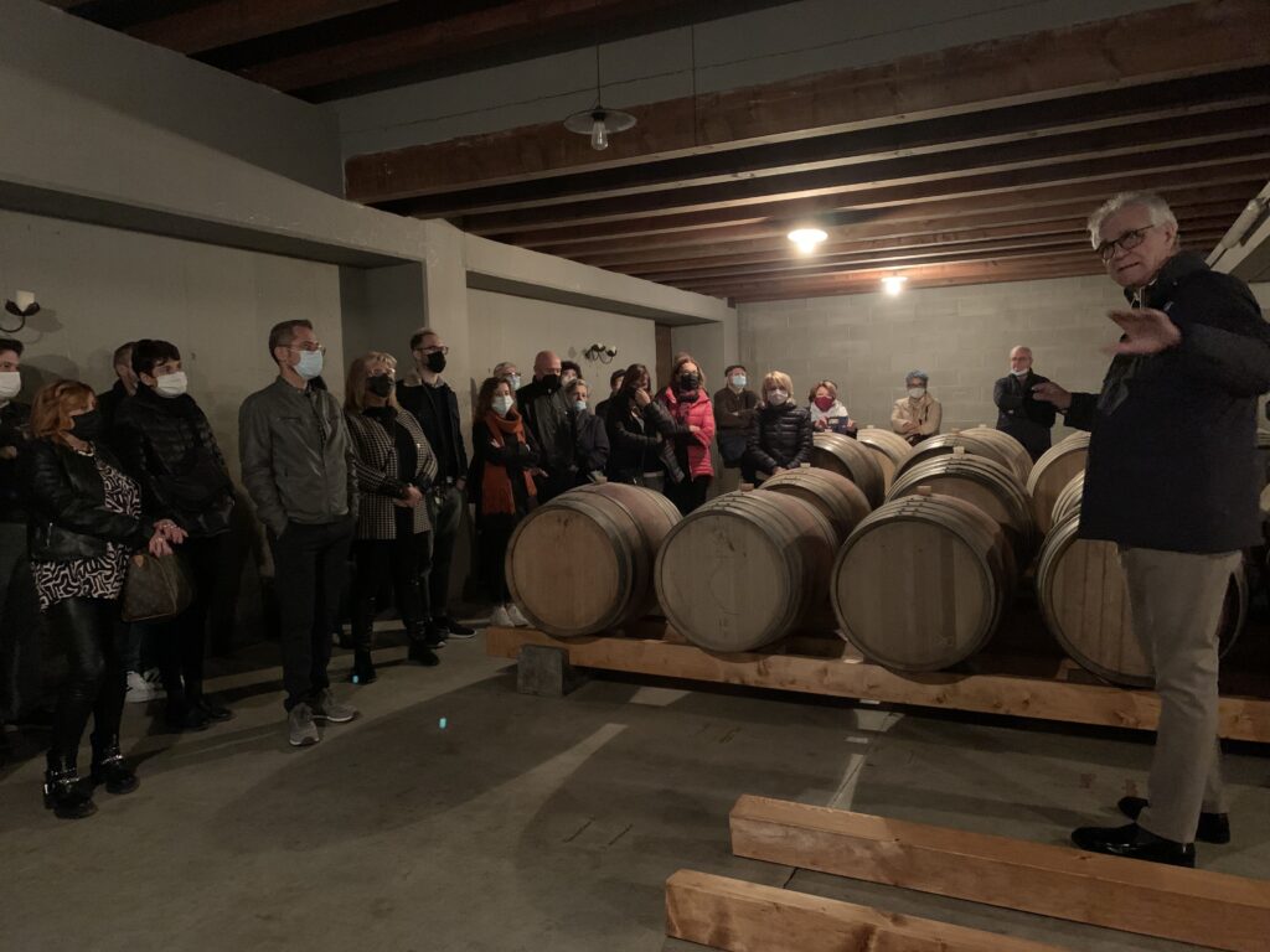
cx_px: 635
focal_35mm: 26
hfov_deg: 67.3
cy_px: 476
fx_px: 954
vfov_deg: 53.1
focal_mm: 4.25
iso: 1600
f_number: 1.8
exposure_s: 1/17
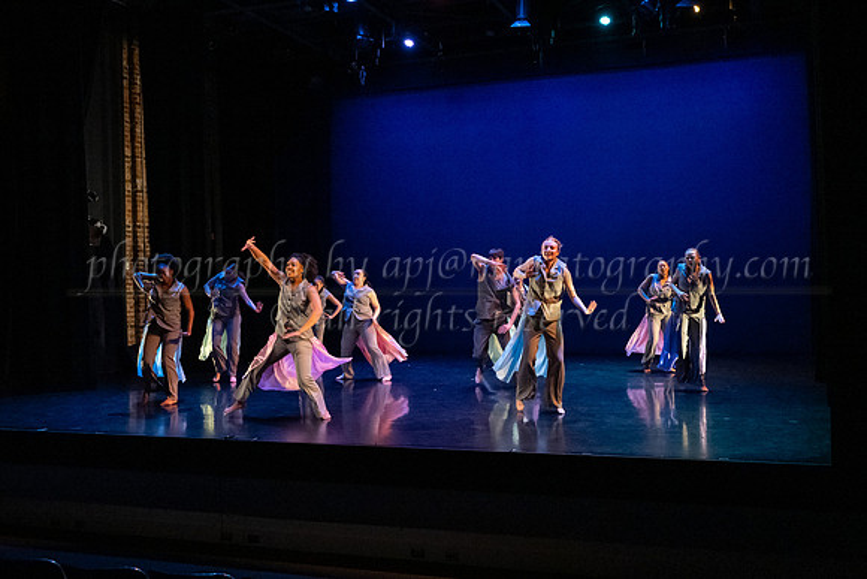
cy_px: 306
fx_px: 891
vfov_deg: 36.0
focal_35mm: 37
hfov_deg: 51.7
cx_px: 503
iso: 6400
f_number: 4
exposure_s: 1/400
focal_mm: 29.5
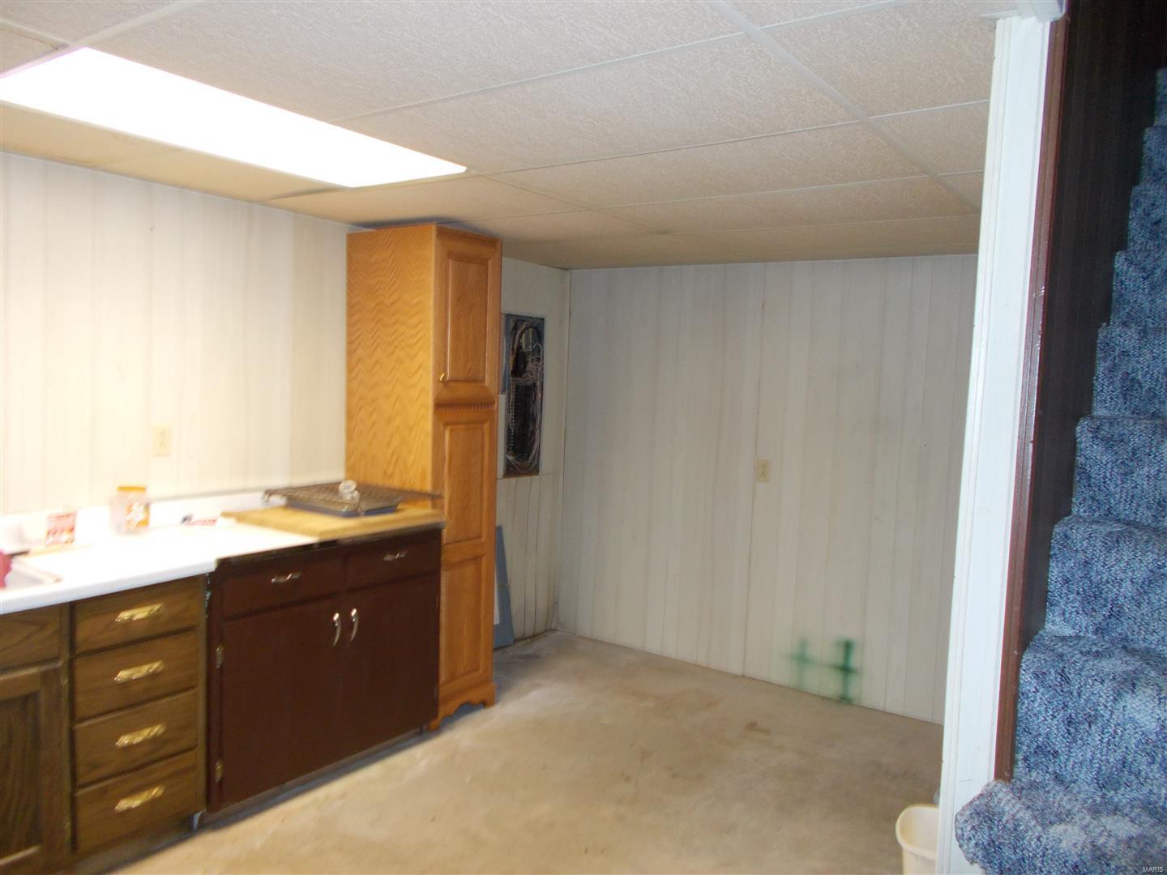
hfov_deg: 67.3
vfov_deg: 53.1
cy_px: 438
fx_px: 877
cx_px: 584
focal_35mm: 26
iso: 220
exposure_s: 1/25
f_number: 3.2
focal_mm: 4.6
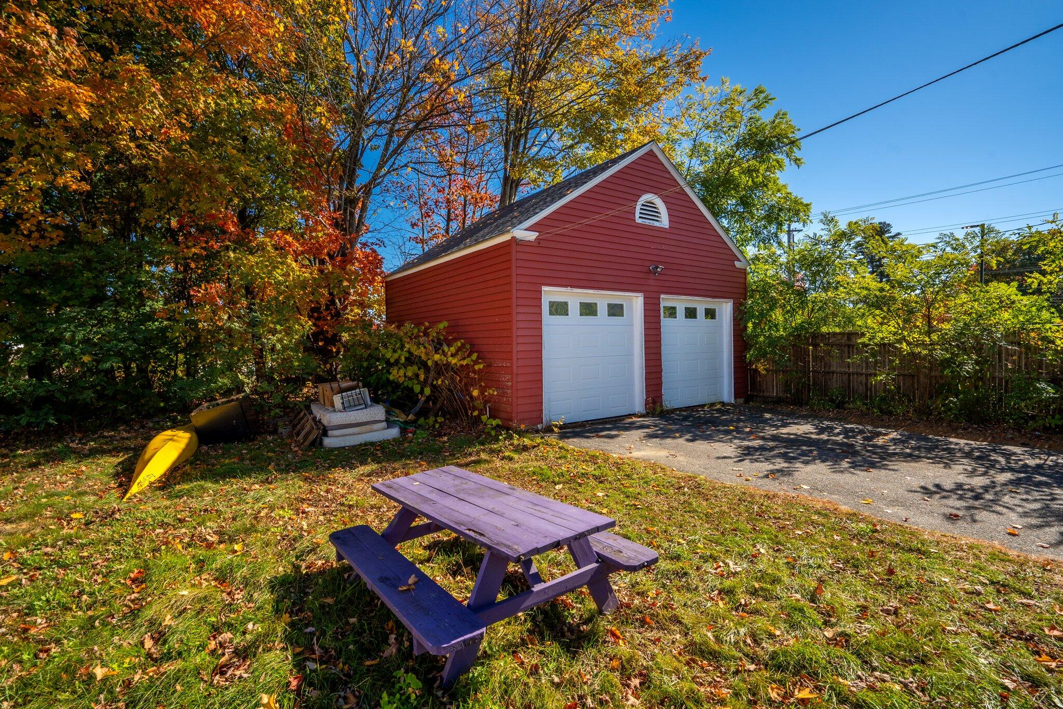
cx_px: 532
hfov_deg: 96.7
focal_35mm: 16
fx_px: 472
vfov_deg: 73.7
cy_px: 354
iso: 50
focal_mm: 16
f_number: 9
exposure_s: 1/320
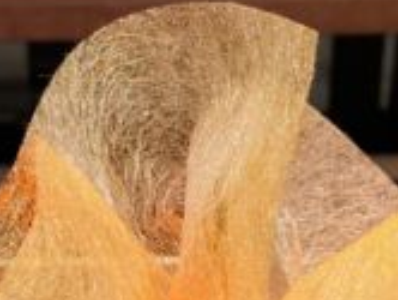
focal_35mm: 108
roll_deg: +1.2
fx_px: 1244
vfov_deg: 12.9
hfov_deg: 18.2
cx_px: 192
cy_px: 475
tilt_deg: -32.2
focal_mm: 4.25
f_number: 1.8
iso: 100
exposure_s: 1/60
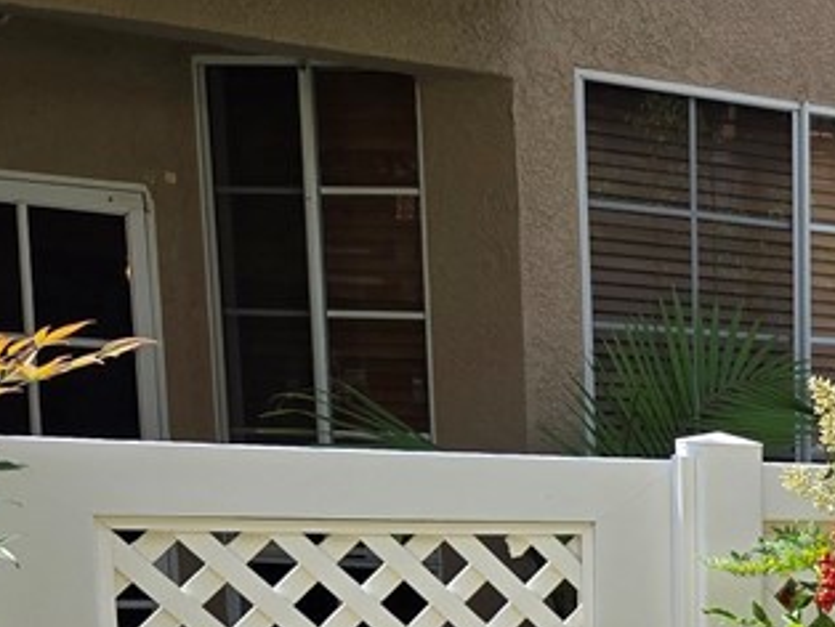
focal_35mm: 75
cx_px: 1114
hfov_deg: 22.8
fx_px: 1811
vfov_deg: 18.5
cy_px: 784
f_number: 1.8
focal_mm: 5.4
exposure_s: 1/1145
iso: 25
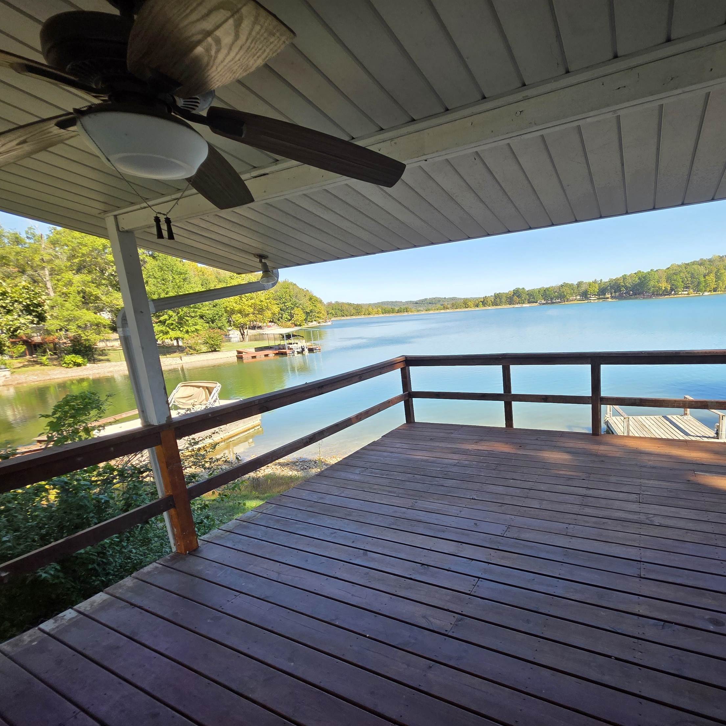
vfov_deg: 87.4
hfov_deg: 86.0
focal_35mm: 16
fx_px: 380
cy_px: 379
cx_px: 447
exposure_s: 1/580
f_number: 1.9
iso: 40
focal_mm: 2.2
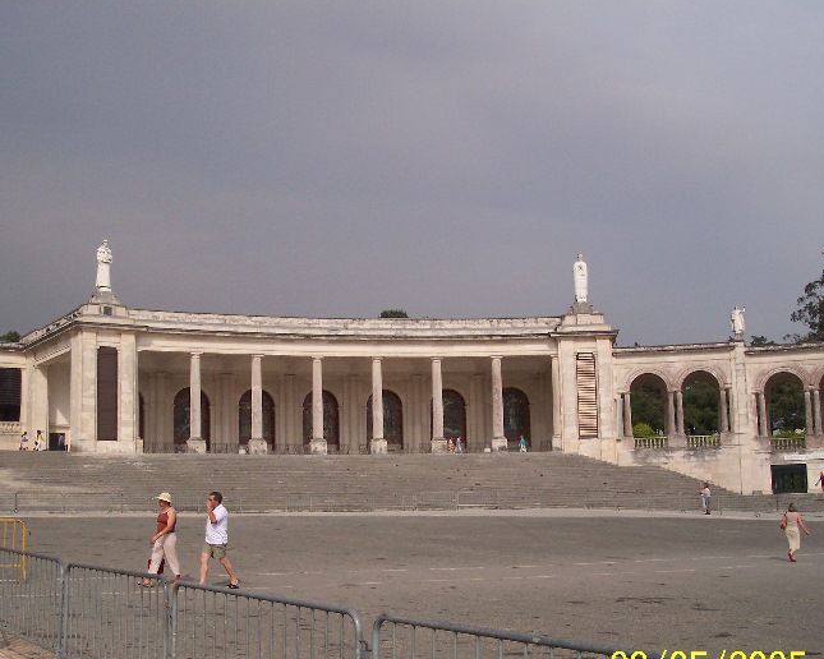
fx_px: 1122
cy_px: 379
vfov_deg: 32.7
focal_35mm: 46
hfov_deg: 40.2
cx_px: 347
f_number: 4.8
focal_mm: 8
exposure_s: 1/700
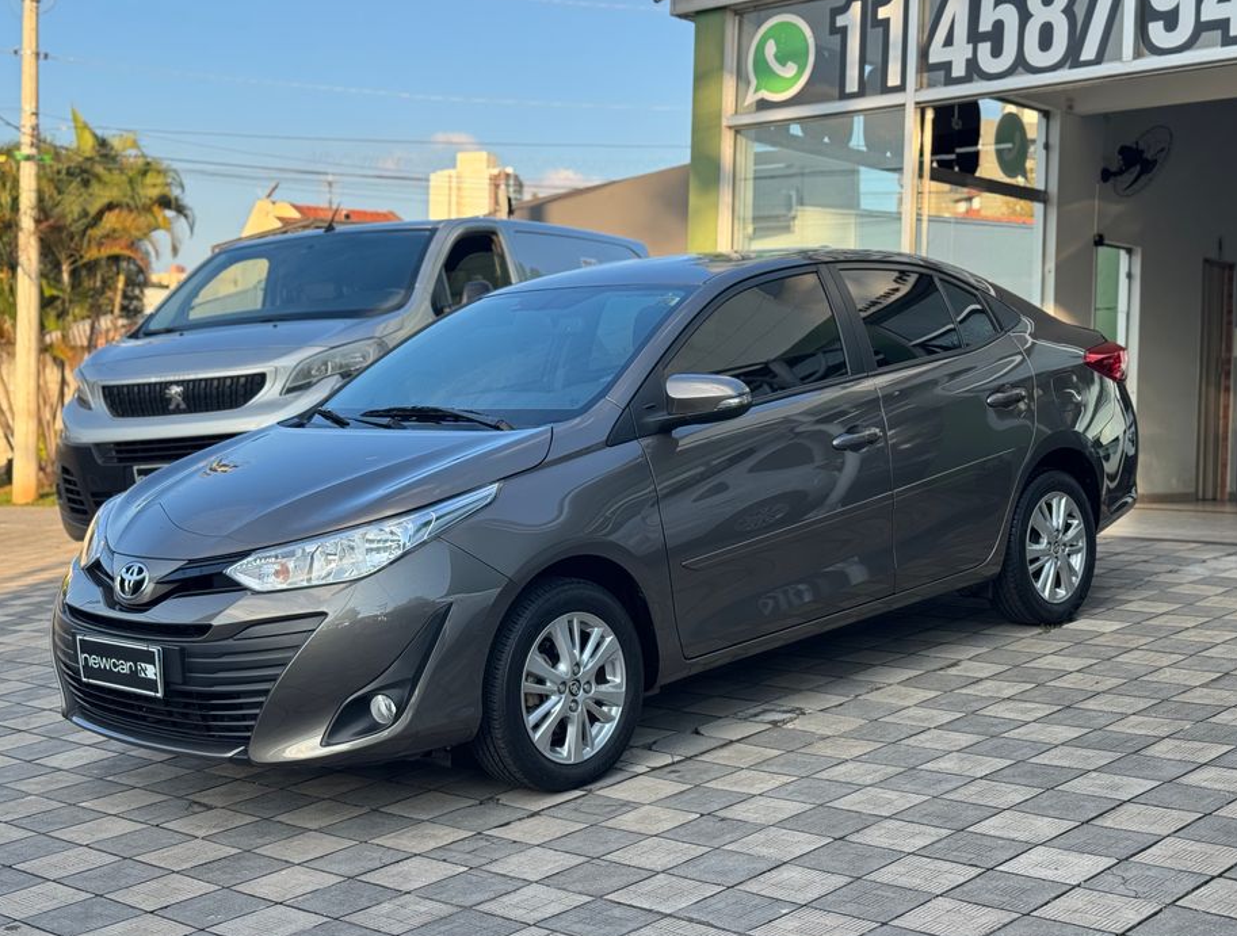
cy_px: 466
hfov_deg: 38.1
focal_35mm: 50
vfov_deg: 29.3
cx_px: 598
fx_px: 1793
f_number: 1.78
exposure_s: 1/514
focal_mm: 6.76
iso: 64
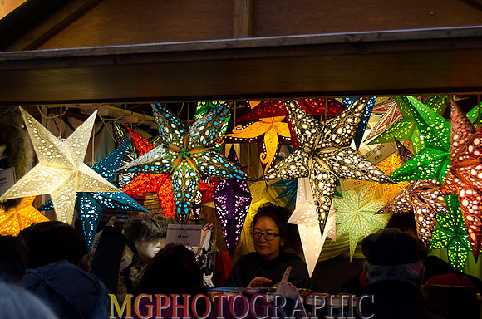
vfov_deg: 23.7
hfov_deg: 35.1
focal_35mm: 57
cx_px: 241
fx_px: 761
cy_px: 160
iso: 400
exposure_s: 1/125
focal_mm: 38
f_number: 5.6
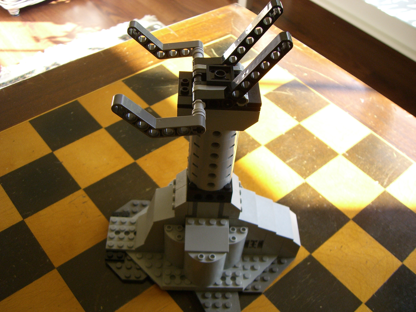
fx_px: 457
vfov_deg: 37.7
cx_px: 208
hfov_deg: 49.0
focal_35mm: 38
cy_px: 156
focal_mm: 6.2
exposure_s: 1/160
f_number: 2.7
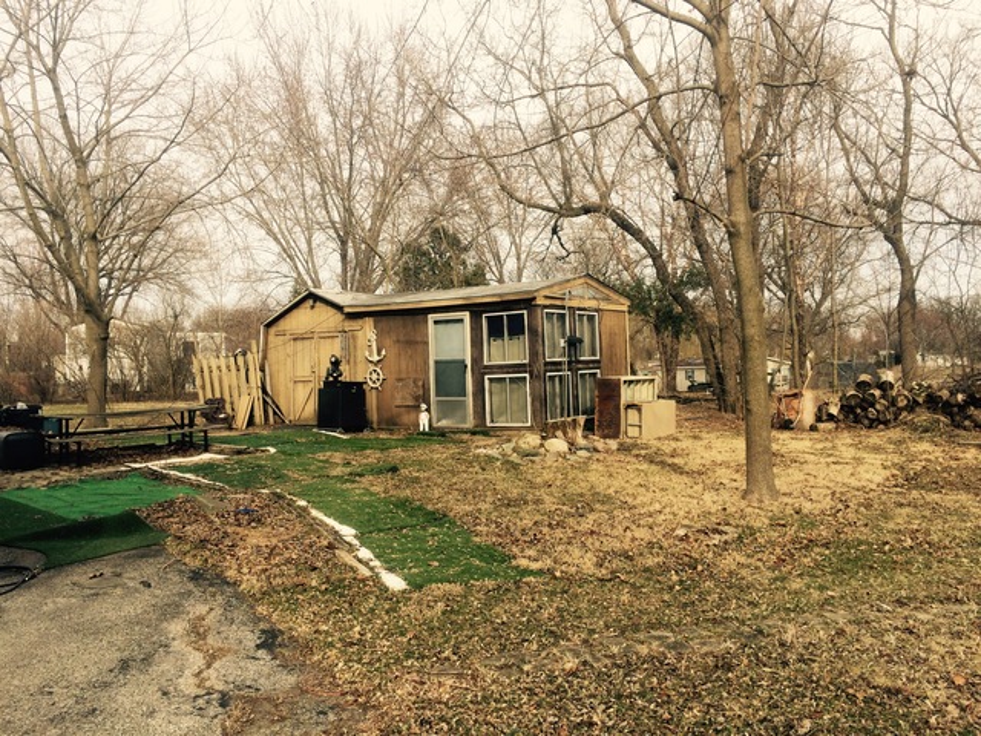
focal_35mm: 29
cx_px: 490
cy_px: 368
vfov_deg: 48.2
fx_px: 822
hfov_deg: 61.7
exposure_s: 1/1208
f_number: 2.2
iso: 32
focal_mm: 4.15
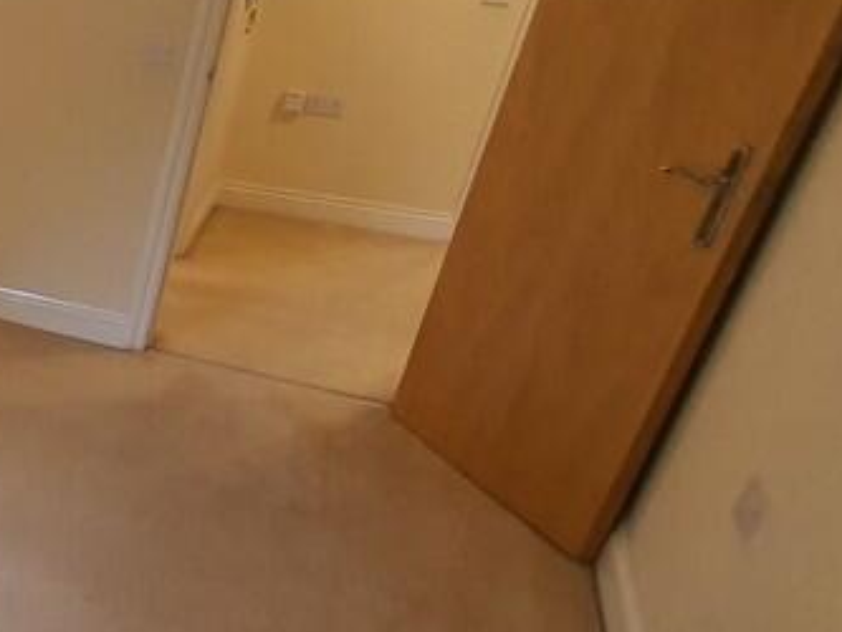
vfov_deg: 36.0
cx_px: -442
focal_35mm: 40
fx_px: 973
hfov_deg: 28.4
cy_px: 329
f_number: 2.2
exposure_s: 1/50
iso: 200
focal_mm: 1.8
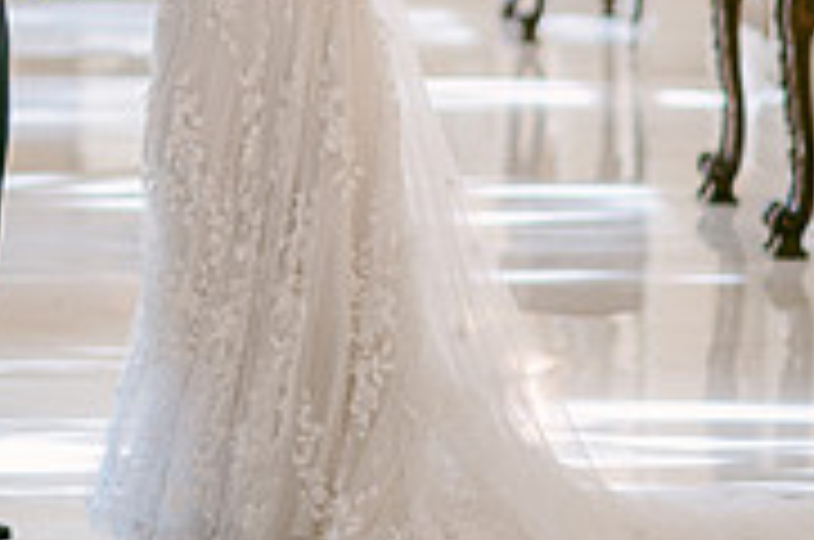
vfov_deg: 5.0
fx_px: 6162
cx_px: 58
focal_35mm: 273
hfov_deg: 7.5
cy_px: -200
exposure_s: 1/160
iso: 100
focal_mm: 85
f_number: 1.8
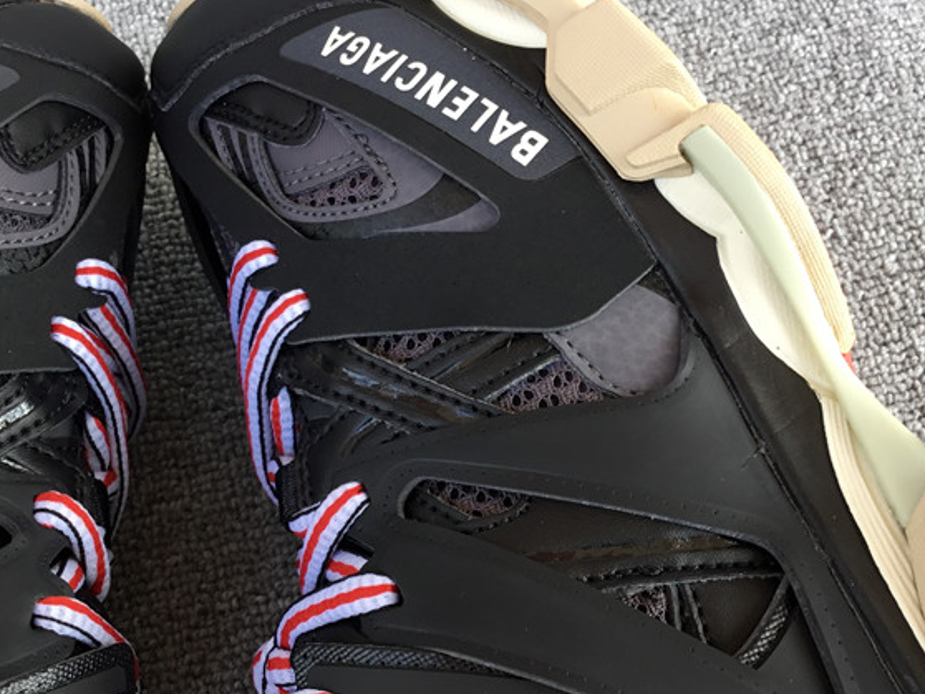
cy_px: 395
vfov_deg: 29.1
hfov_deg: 38.2
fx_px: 1337
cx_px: 433
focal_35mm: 50
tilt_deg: -64.4
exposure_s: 1/100
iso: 32
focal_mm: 3.3
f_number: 2.4
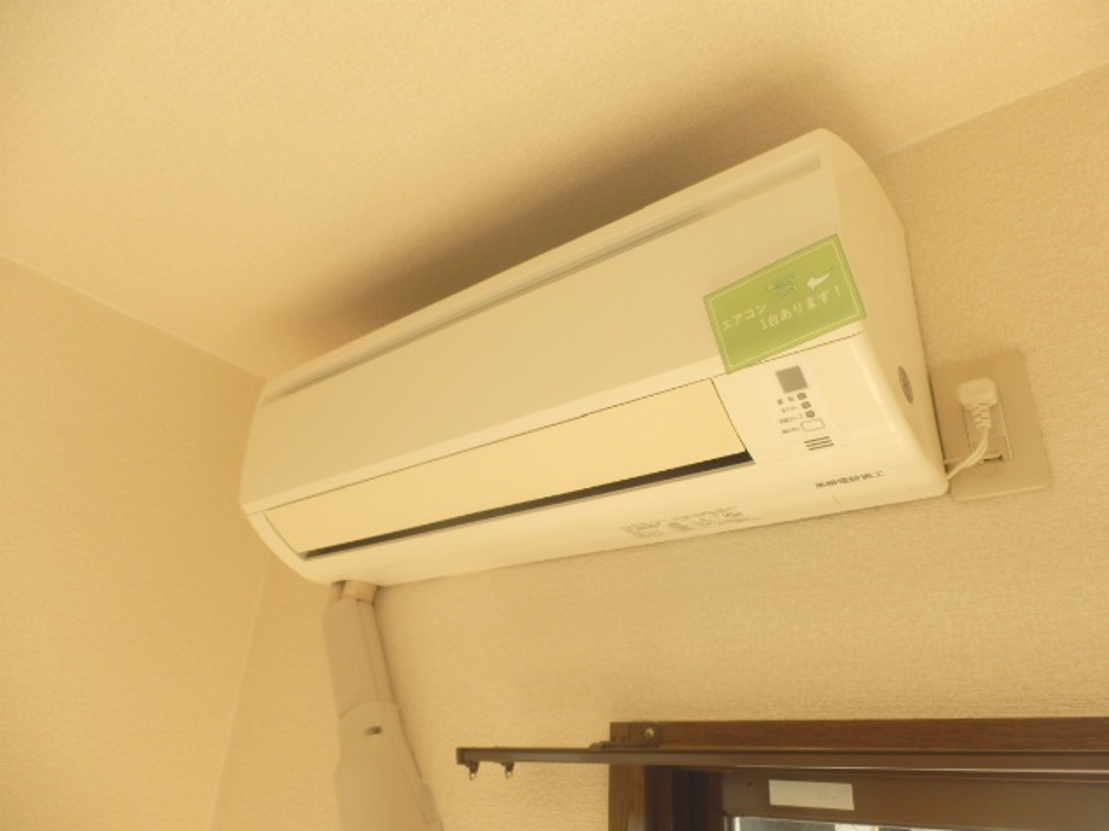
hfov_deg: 71.6
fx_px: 769
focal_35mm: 24
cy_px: 416
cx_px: 554
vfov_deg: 56.8
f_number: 3
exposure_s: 1/200
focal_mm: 4.2
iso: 80
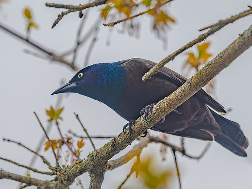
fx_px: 5203
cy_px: 86
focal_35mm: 715
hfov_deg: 2.8
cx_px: 117
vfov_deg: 2.1
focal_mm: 300
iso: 100
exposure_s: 1/1250
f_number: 4
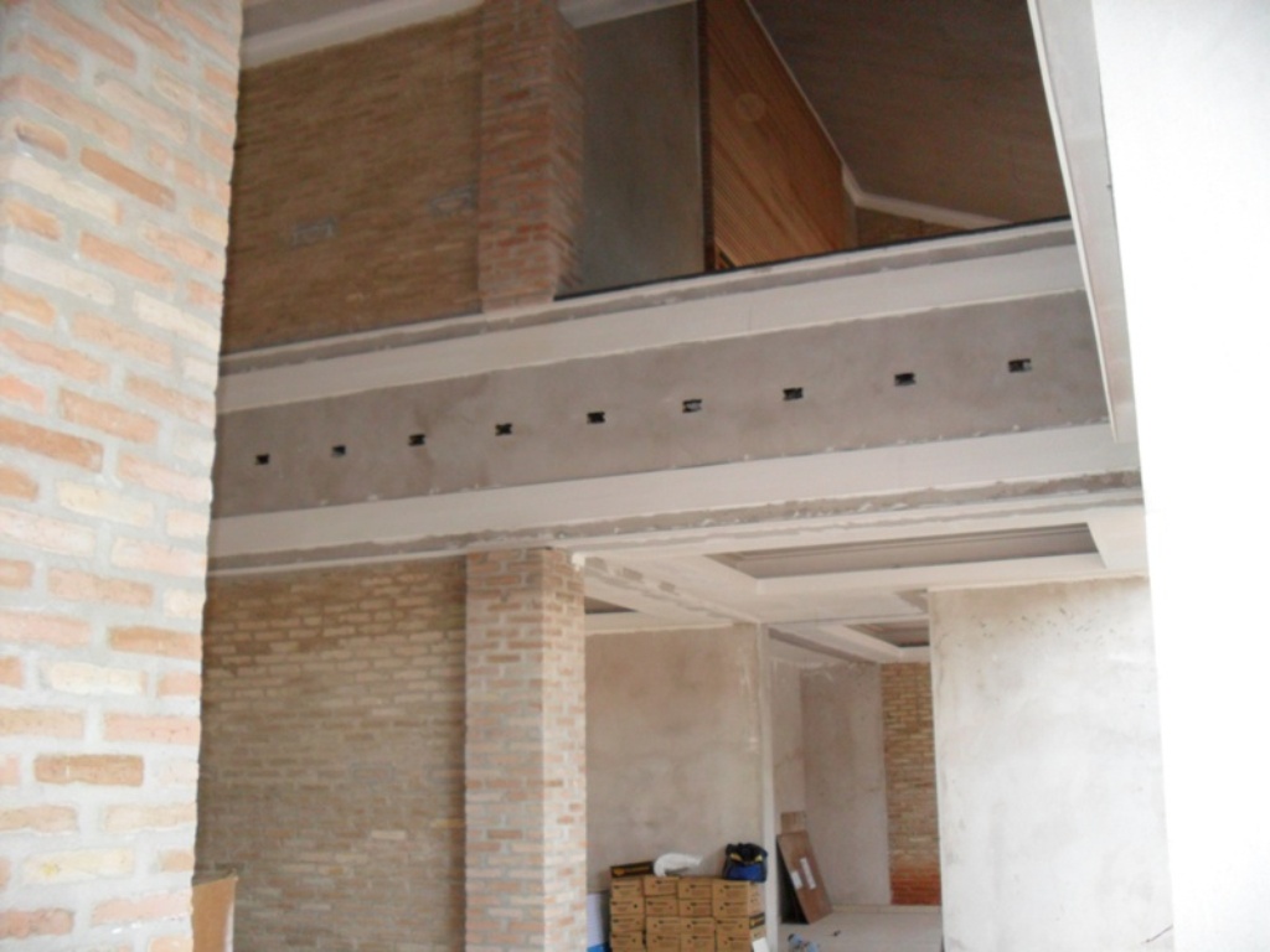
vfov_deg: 40.7
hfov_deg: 52.6
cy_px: 476
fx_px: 1284
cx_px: 635
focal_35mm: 35
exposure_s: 1/45
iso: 200
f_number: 3
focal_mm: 6.3
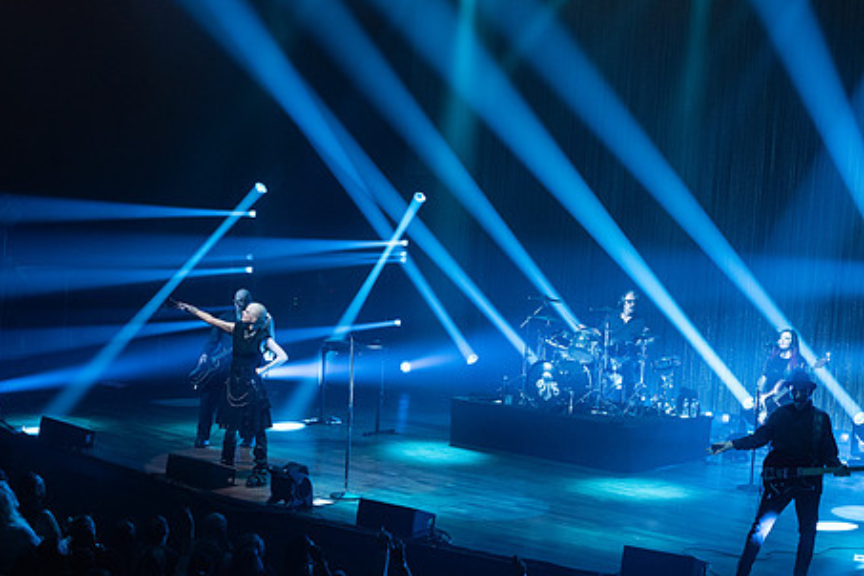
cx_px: 414
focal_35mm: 64
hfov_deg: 31.4
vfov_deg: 21.2
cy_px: 335
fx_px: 1536
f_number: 3.5
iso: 2500
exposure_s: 1/320
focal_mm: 50
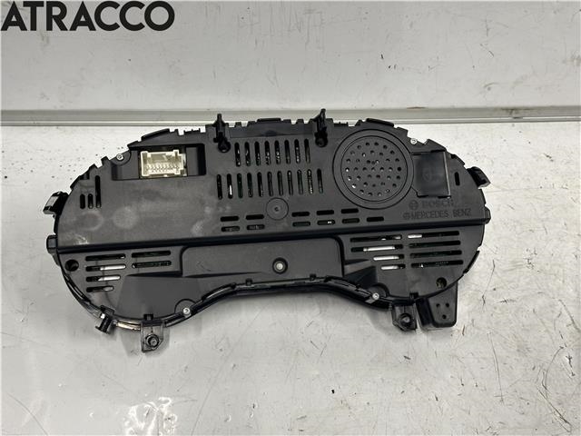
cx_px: 290
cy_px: 218
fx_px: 806
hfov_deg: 39.7
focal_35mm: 48
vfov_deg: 30.3
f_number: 1.78
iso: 100
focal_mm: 6.86
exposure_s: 1/50
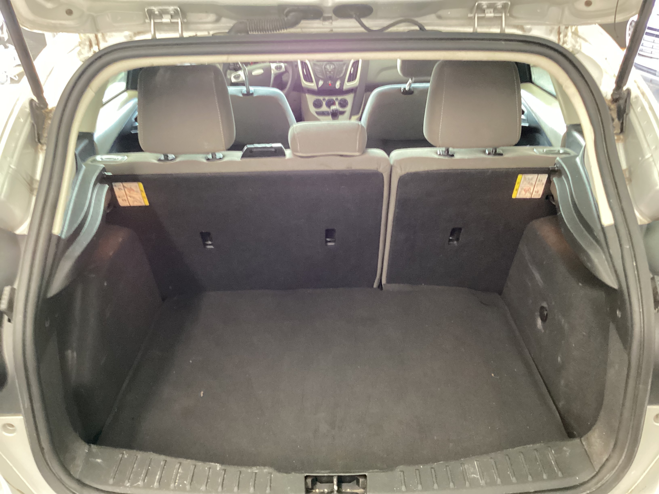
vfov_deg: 45.4
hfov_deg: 58.4
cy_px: 247
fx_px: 590
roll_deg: +0.9
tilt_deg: -28.7
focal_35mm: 31
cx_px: 330
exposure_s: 1/30
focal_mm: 3.3
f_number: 2.4
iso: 400
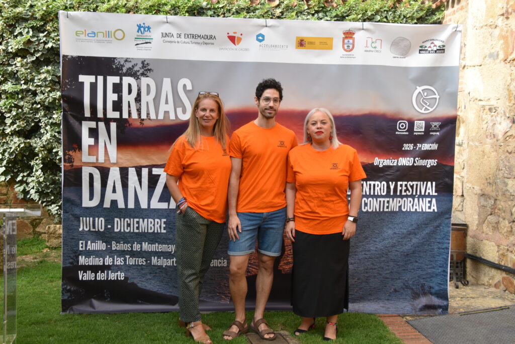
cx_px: 258
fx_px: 665
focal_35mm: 46
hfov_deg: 42.3
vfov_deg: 29.0
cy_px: 172
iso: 400
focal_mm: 31
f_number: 7.1
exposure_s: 1/200
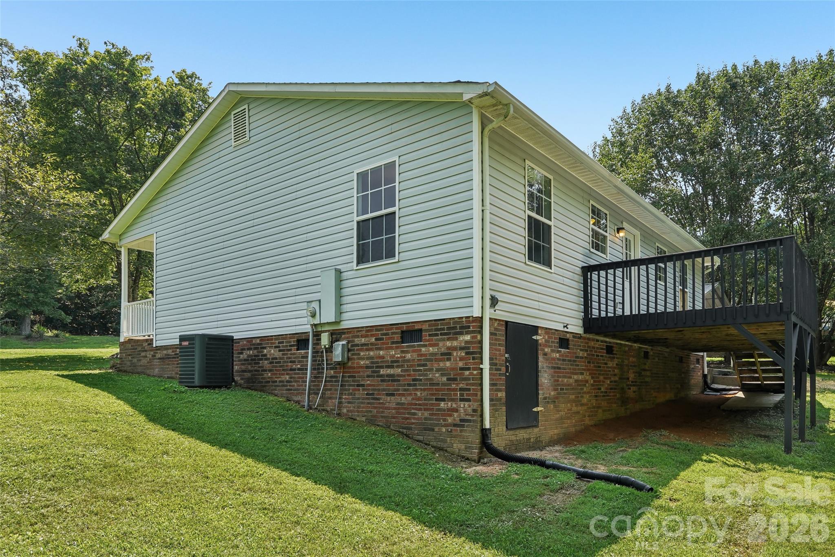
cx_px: 418
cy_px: 278
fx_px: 574
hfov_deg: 72.1
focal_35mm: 25
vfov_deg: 51.7
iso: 100
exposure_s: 1/45
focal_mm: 16.5
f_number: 8
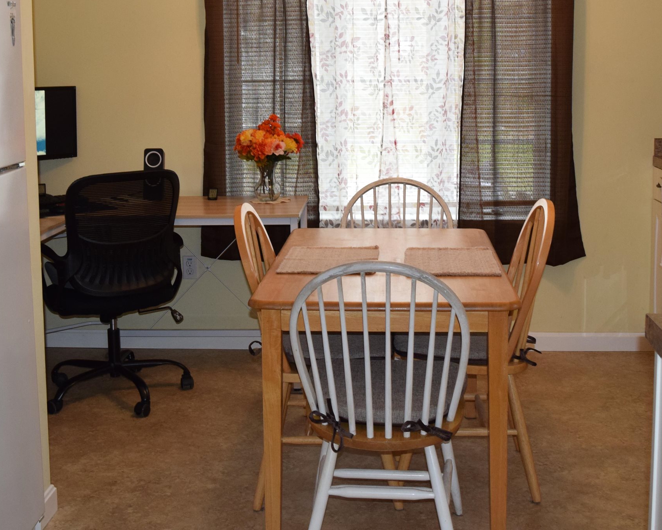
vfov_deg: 29.3
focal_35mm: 51
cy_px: 143
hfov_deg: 36.7
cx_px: 341
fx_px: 999
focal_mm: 20
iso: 800
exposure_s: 1/80
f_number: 4.5
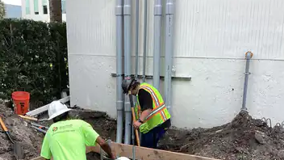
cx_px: 136
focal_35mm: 48
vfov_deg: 24.2
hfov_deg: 42.9
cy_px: 143
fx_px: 361
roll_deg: +1.5
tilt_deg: -16.3
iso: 25
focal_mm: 3.3
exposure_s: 1/375
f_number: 2.4
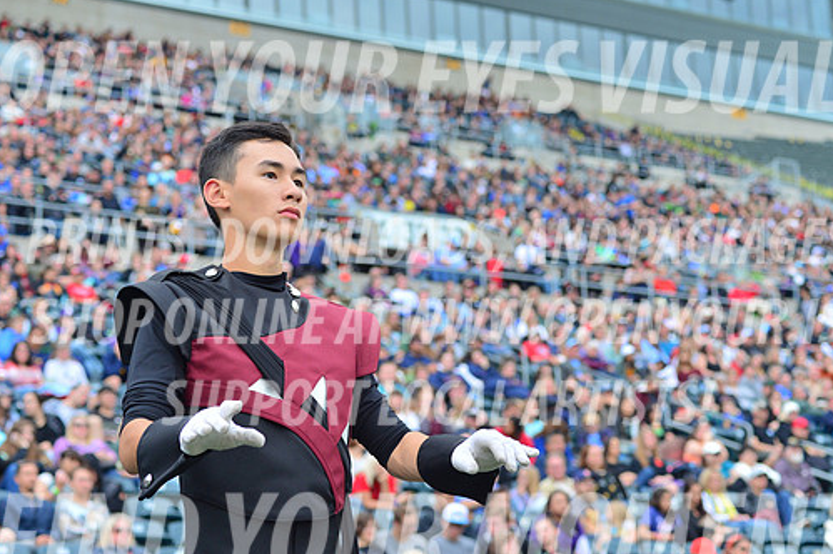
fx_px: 2150
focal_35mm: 93
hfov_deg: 21.9
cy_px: 315
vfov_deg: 14.7
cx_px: 437
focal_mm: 80
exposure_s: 1/640
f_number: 5.6
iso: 400
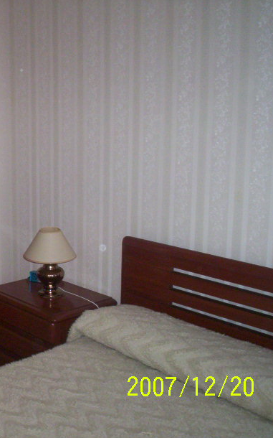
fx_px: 643
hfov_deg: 22.9
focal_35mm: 54
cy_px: 220
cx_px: -9
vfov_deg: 37.5
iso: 140
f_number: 4.5
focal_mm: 4.99
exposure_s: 1/60
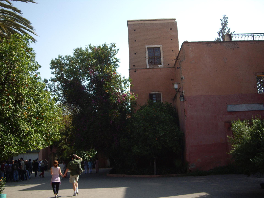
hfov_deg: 49.0
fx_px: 290
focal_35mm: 38
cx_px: 132
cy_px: 99
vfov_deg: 37.7
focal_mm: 7.9
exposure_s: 1/1000
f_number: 2.8
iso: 100
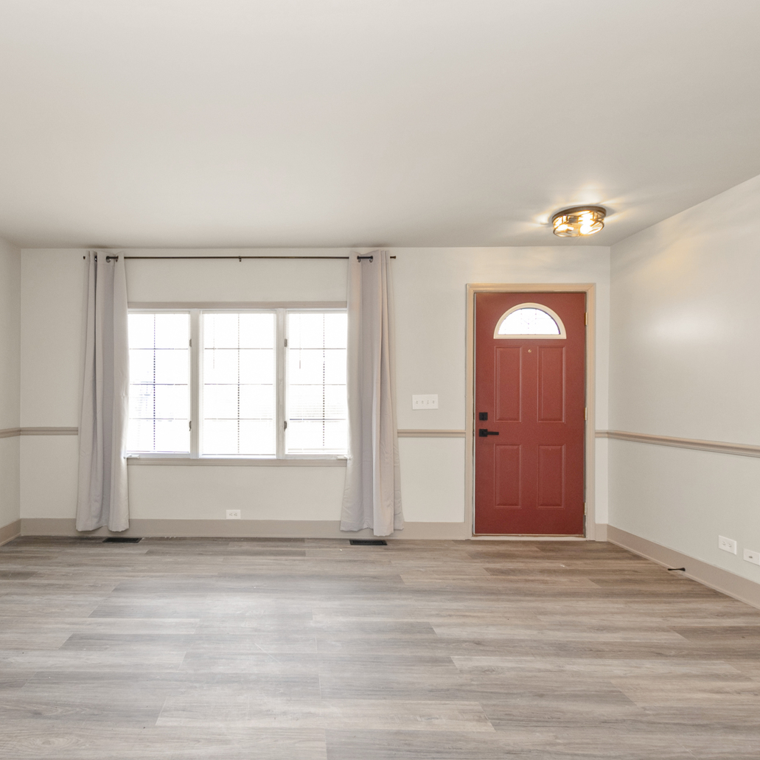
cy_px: 397
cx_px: 270
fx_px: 497
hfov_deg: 73.1
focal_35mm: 20
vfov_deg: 74.8
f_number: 7.1
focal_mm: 10
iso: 320
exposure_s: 1/13
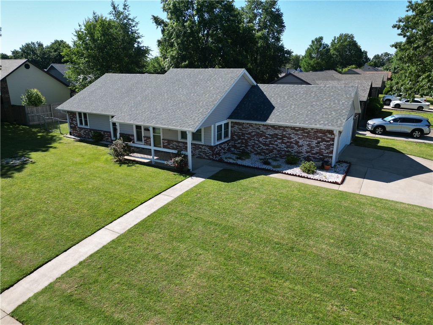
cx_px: 216
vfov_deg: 56.8
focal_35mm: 24
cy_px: 162
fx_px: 300
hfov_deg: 71.6
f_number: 1.7
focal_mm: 6.72
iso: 140
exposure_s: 1/2500
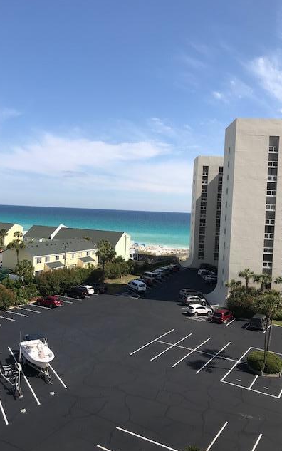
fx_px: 369
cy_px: 226
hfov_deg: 41.7
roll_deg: -1.4
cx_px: 116
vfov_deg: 62.9
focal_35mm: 30
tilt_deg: -1.8
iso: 20
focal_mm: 3.99
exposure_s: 1/3300
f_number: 1.8
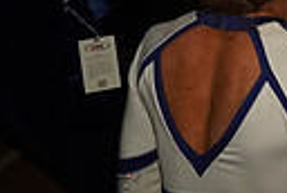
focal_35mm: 122
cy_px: -107
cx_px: 646
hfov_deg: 13.3
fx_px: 975
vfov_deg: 10.8
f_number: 5.6
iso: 2500
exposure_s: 1/250
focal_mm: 18
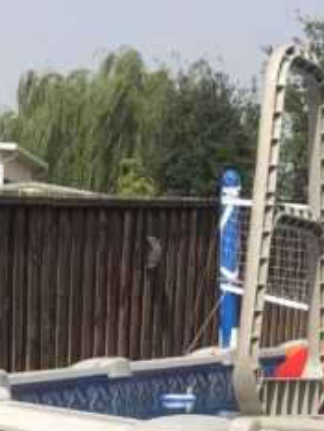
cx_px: -70
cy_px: 681
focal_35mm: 123
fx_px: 1534
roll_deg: +0.6
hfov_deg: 11.8
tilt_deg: -14.3
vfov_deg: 14.7
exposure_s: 1/2667
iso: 20
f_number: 1.8
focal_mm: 3.99
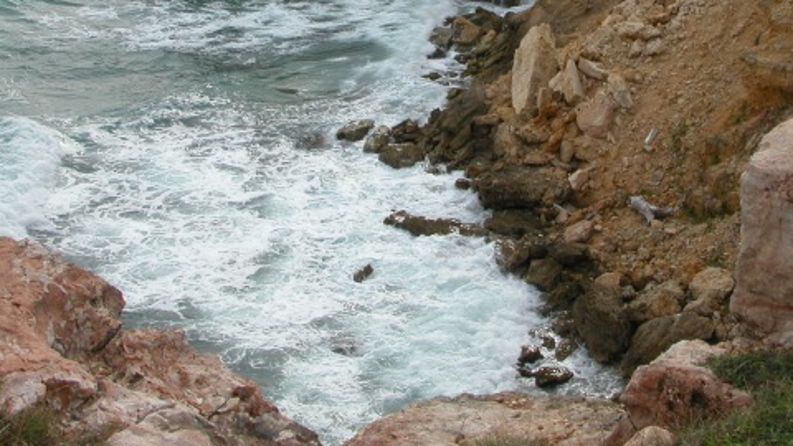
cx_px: 457
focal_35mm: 64
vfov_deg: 18.4
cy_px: 20
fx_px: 1346
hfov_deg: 32.8
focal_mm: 8.9
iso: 100
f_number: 6.3
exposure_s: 1/268
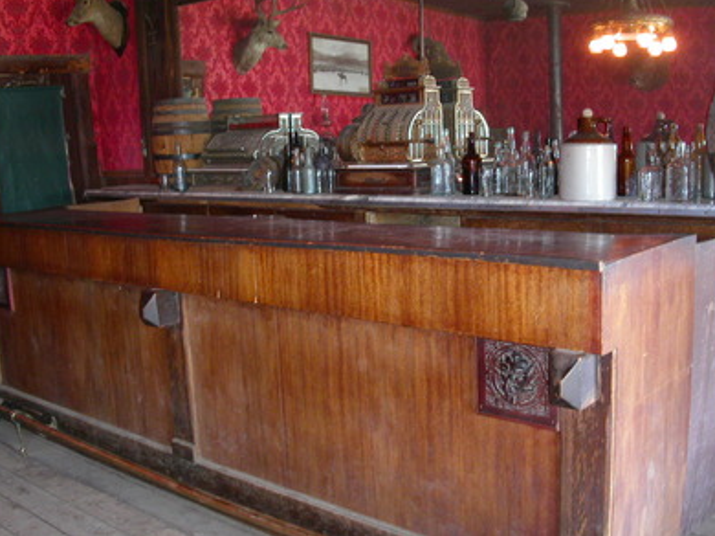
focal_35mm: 39
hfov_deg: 47.9
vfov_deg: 36.8
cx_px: 350
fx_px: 805
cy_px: 262
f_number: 2.8
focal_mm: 7.8
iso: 200
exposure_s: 1/30
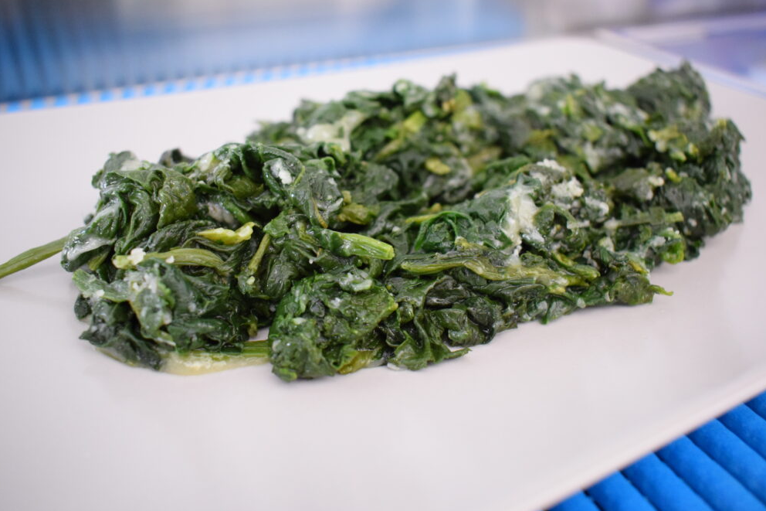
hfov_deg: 57.9
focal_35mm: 33
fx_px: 692
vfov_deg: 40.5
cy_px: 251
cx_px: 381
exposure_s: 1/80
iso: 3200
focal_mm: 21
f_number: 3.8
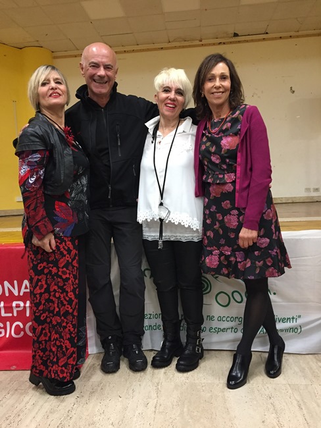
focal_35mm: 29
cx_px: 160
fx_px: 358
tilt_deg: -3.1
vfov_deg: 61.6
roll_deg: +1.9
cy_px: 214
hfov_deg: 48.3
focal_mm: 4.15
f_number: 2.2
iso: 250
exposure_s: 1/33
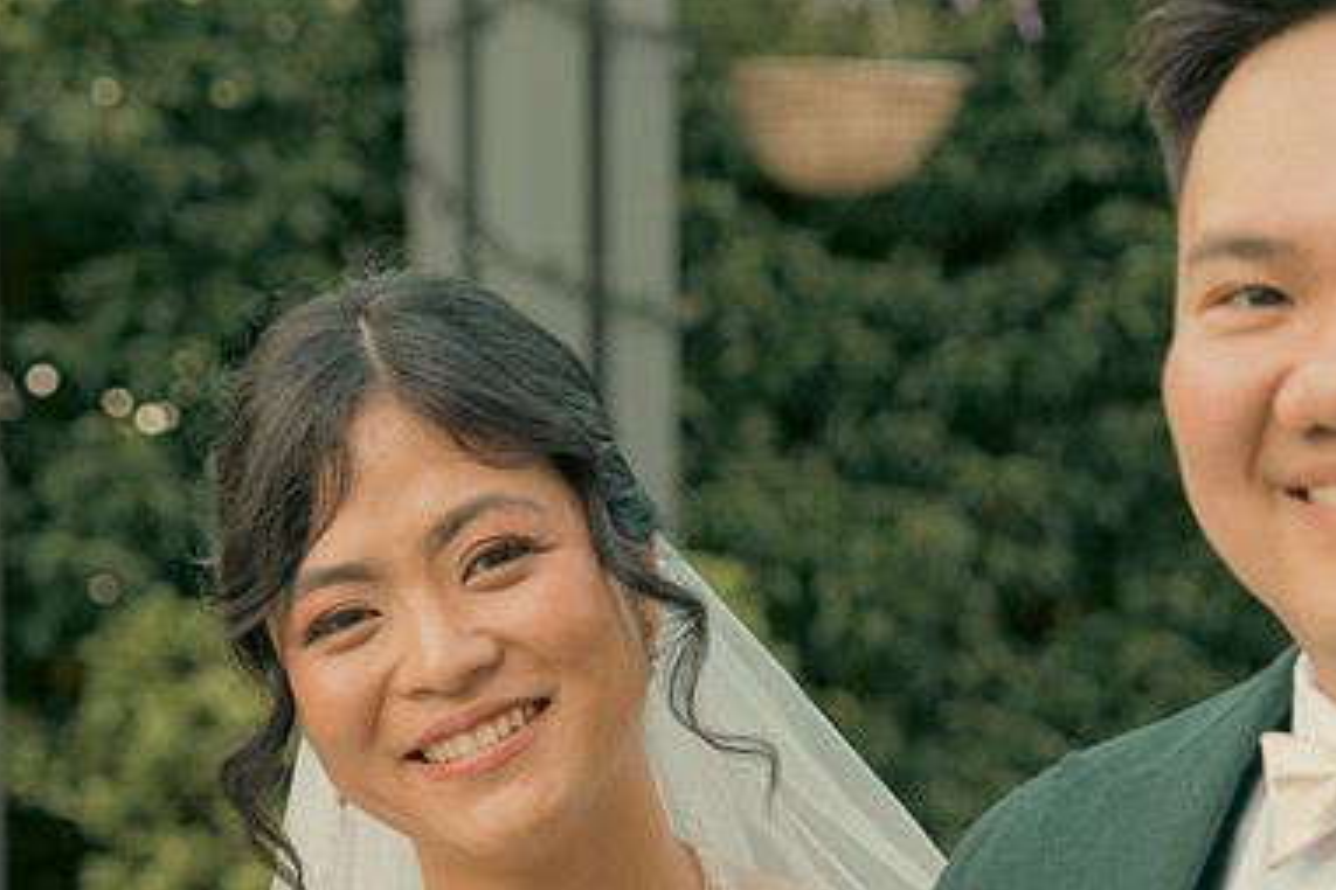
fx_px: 4972
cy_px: 675
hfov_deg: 15.3
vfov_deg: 10.2
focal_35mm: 134
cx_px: 933
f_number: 3.5
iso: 125
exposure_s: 1/160
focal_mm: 59
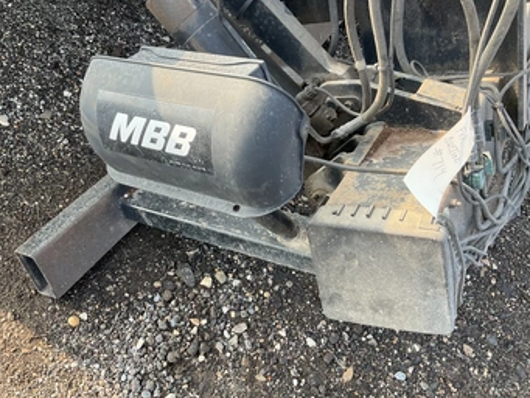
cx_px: 261
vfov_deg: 41.8
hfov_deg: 53.9
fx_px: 521
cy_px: 187
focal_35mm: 34
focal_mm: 3
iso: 25
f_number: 1.8
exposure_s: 1/172
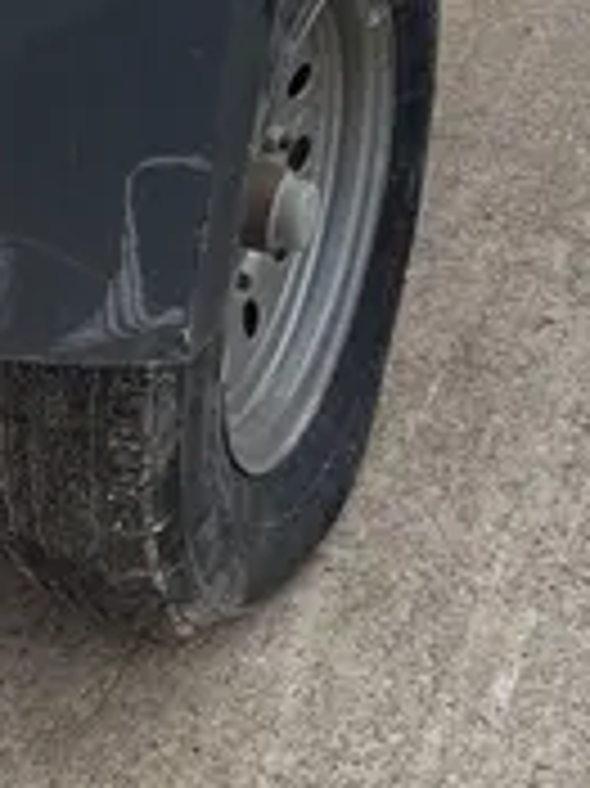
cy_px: -511
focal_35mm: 109
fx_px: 2480
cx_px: -297
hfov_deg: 12.8
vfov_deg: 16.0
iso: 50
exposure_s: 1/1923
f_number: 1.6
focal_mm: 5.1
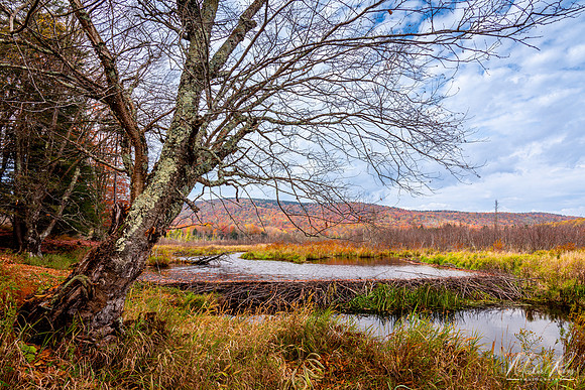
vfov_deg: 53.2
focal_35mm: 24
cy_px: 195
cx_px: 292
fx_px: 390
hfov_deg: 73.7
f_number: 13
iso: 64
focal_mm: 24
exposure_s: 1/20
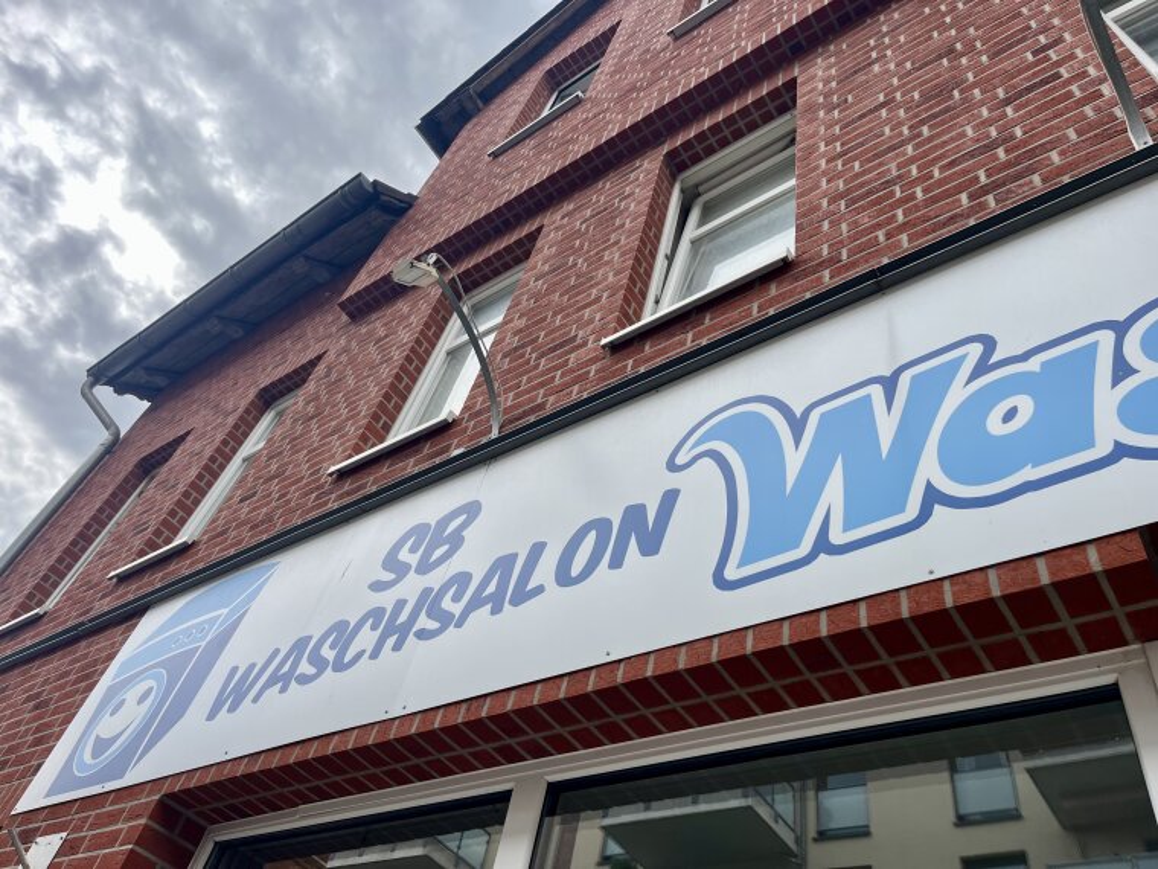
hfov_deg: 67.3
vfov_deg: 53.1
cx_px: 579
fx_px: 870
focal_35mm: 26
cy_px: 434
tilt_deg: +49.2
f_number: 1.6
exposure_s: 1/1832
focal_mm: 5.1
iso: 50
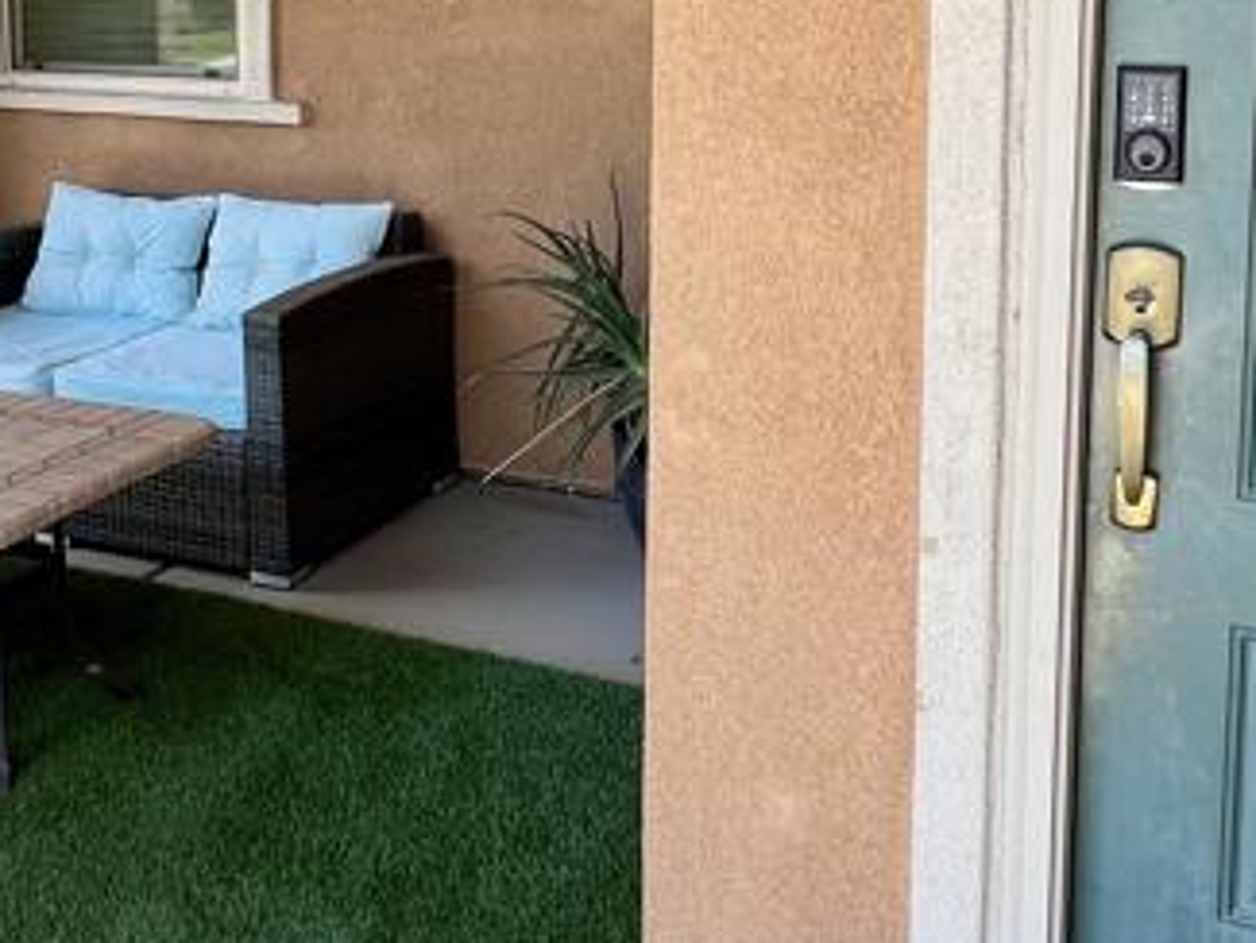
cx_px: 630
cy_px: 128
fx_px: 1488
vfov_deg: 33.6
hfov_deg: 45.8
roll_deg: +0.4
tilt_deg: -5.9
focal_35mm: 41
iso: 32
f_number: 1.8
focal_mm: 1.57
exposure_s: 1/99
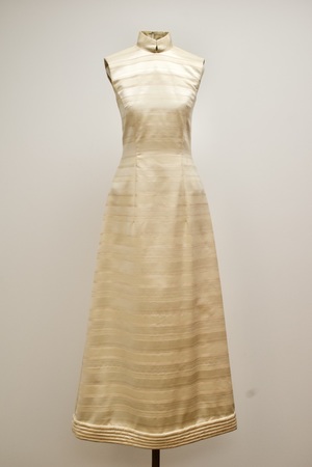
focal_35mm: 40
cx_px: 156
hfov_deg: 33.0
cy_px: 234
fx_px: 526
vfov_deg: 47.9
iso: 800
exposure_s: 1/60
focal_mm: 27
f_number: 8
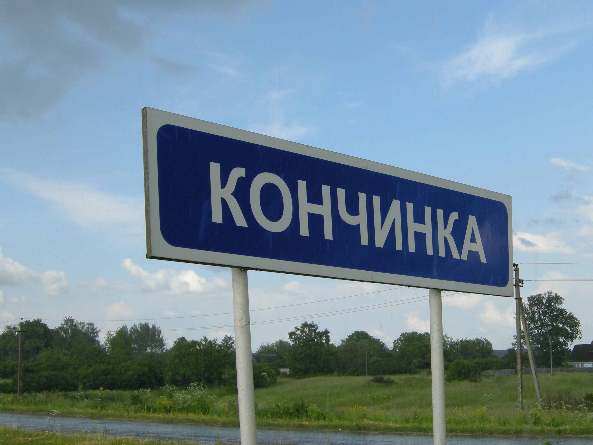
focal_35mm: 51
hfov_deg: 37.0
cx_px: 403
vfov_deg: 28.6
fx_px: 874
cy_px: 221
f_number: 4.8
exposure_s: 1/250
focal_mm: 7.5
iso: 64
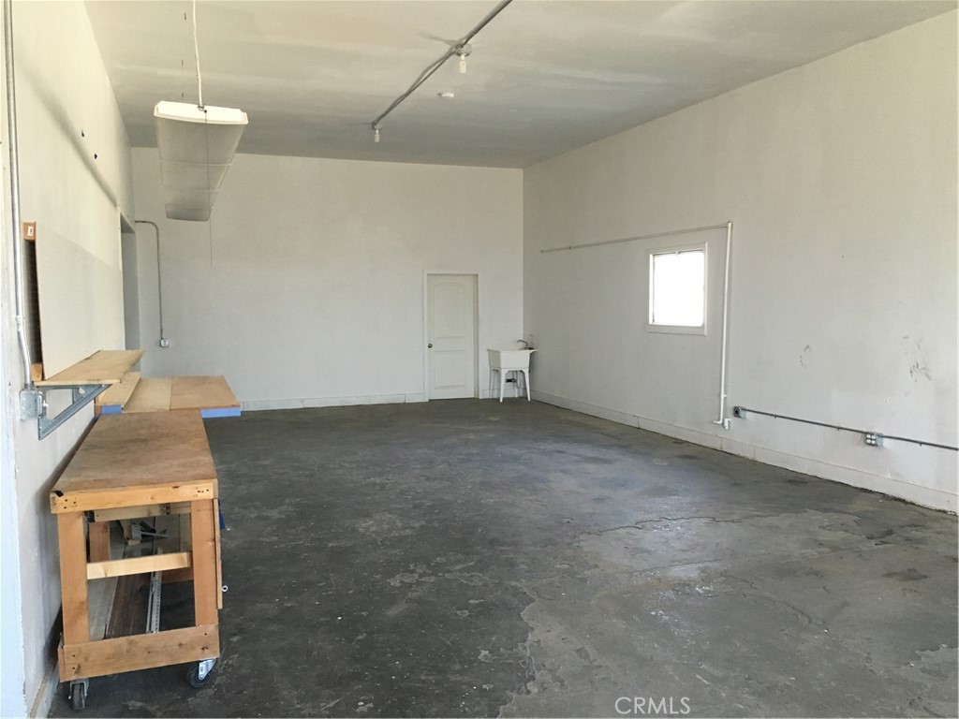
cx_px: 480
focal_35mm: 29
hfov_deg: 61.7
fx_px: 803
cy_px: 360
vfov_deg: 48.2
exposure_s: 1/30
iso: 160
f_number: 2.2
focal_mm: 4.15
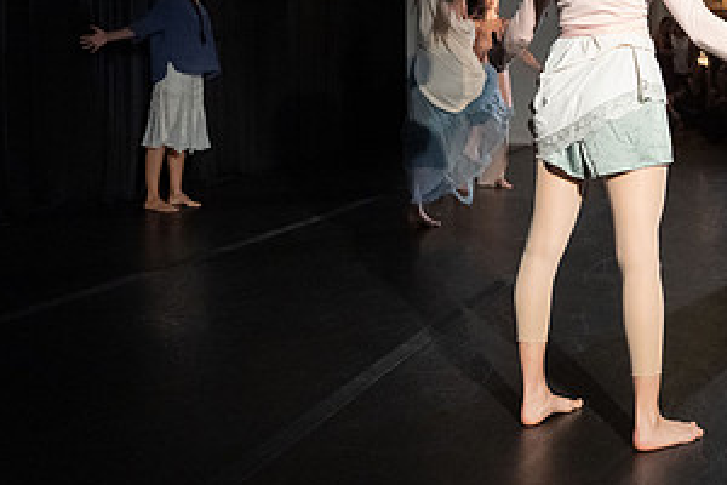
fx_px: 1111
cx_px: 616
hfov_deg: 34.7
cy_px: 96
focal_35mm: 55
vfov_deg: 24.2
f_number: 5
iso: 6400
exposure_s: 1/400
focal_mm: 28
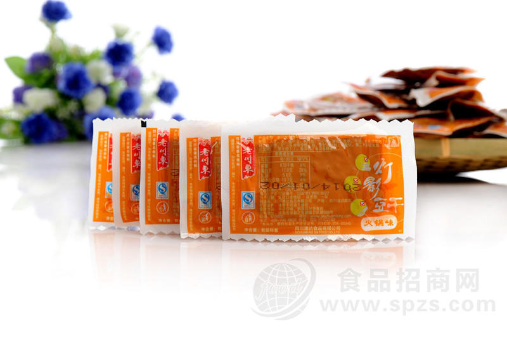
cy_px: 168
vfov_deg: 18.1
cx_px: 254
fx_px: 1055
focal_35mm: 75
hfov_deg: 27.0
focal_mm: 50
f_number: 8
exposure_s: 1/160
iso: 200
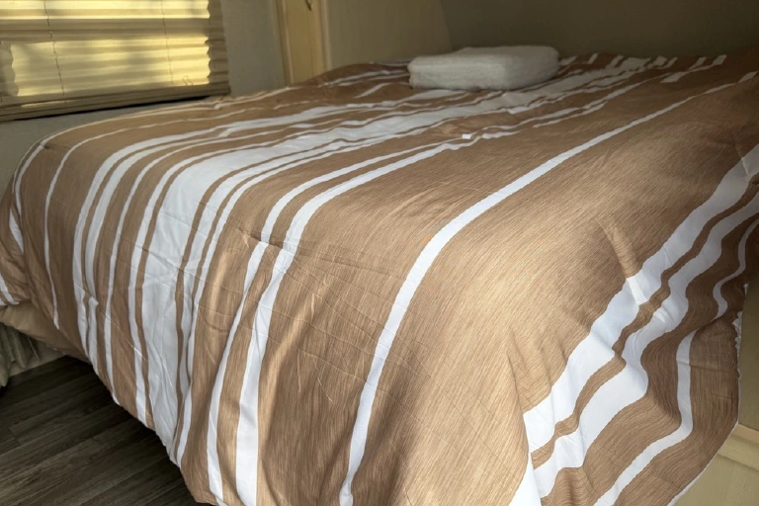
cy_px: 250
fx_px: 548
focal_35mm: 26
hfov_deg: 69.4
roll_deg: +2.6
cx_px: 383
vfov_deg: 49.6
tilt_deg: -22.4
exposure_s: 1/228
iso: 64
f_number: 1.78
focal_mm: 6.76
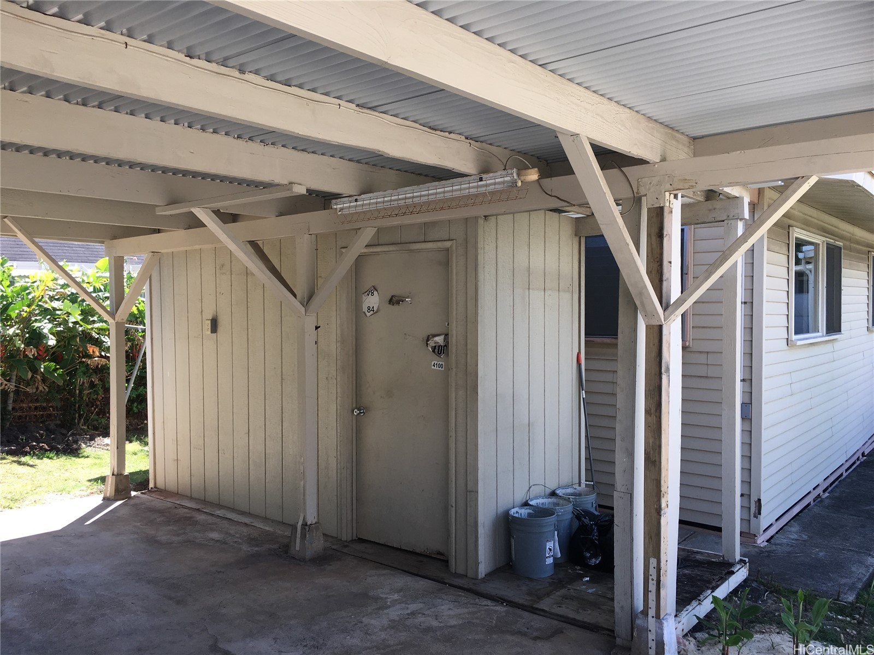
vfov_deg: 48.2
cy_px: 328
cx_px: 437
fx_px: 732
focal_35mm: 29
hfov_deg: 61.7
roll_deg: -0.7
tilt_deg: -0.9
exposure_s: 1/320
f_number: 2.2
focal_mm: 4.15
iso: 25
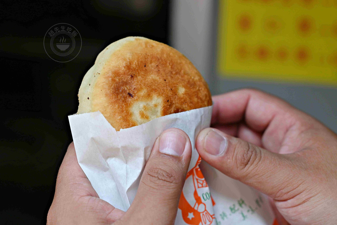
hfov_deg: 27.0
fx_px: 702
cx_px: 168
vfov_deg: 18.2
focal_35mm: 75
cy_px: 112
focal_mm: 50
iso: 125
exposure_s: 1/200
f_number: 3.2
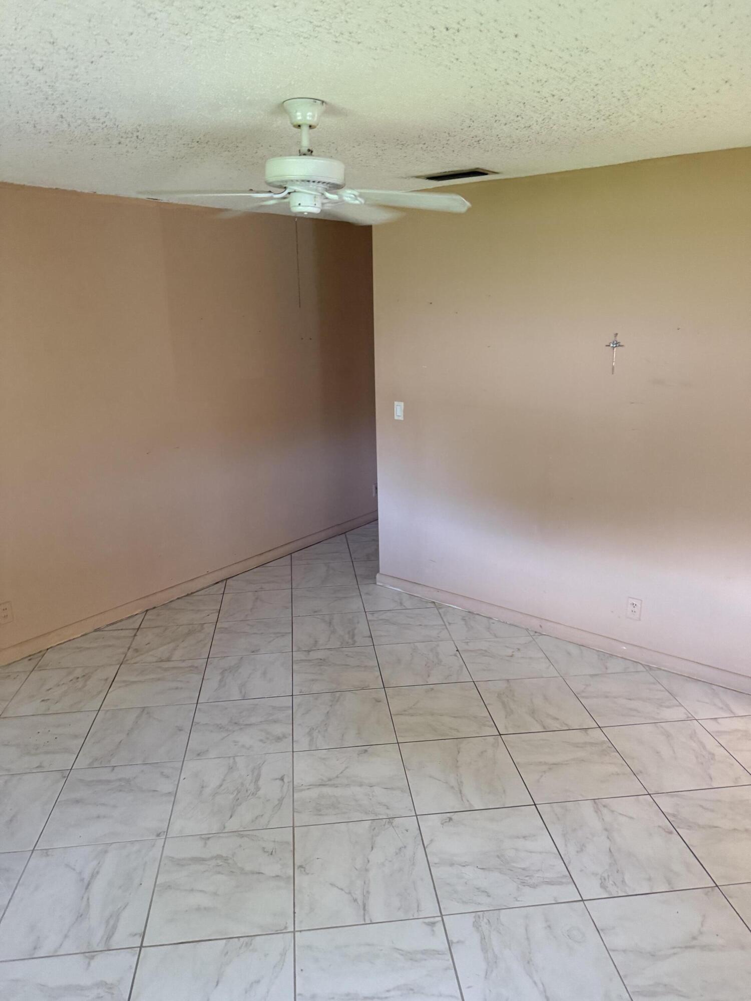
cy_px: 500
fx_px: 694
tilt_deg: -14.6
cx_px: 376
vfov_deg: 71.6
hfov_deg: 56.8
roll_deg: +0.0
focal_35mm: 24
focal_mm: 6.76
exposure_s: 1/60
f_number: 1.78
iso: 400
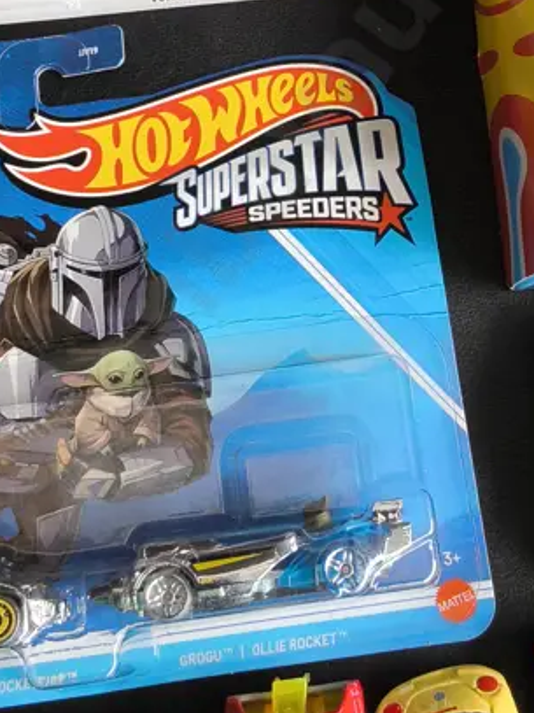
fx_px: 1399
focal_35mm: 68
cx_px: 319
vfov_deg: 27.8
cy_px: 116
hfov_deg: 21.6
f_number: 2
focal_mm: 2.87
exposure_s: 1/100
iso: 100
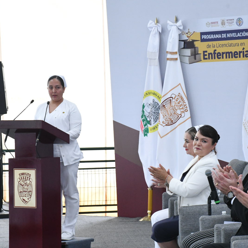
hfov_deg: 12.1
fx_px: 1167
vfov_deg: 12.1
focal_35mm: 144
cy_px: 124
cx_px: 162
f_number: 11
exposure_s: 1/125
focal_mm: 75
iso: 5000
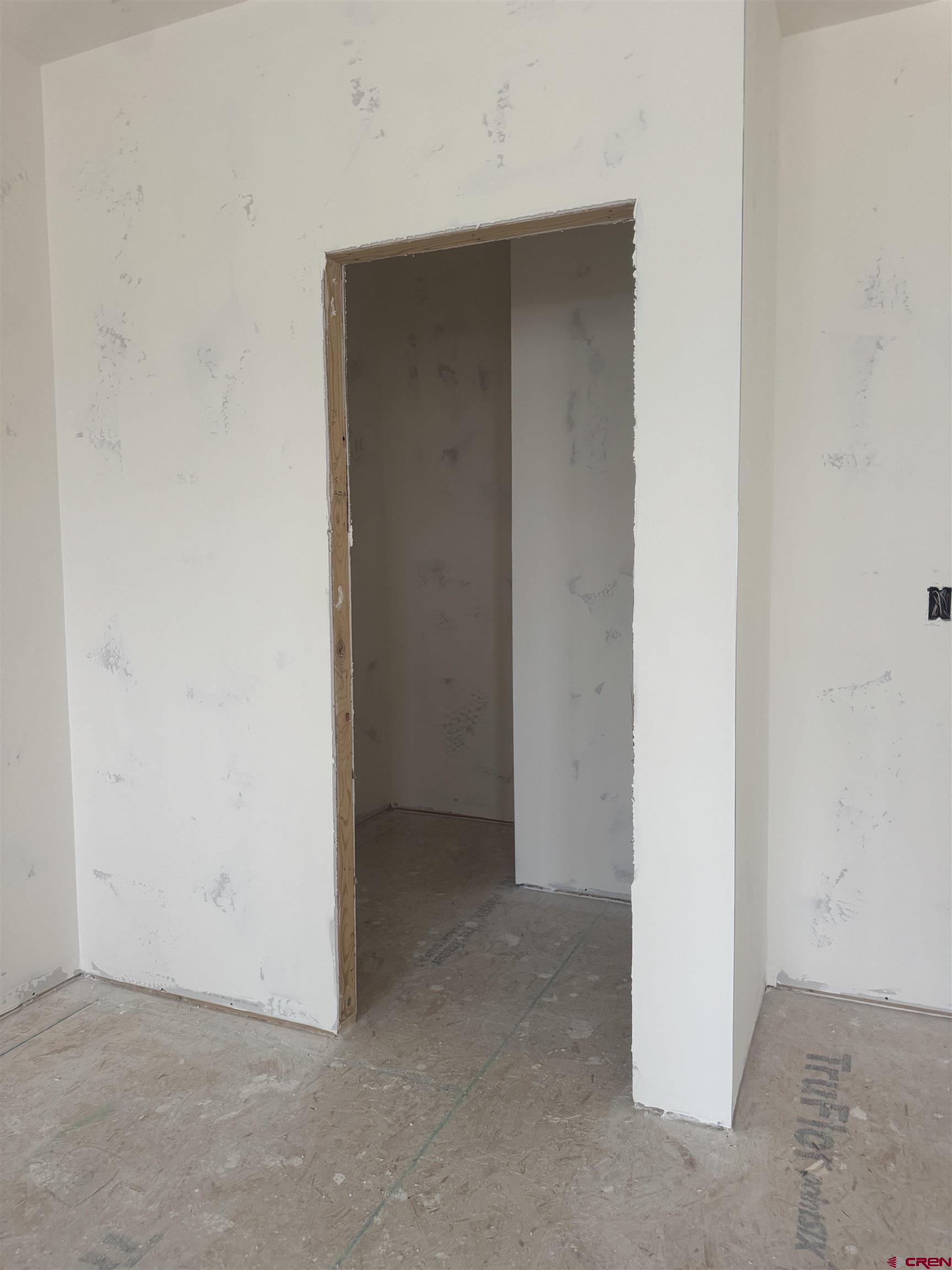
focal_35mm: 24
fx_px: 880
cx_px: 476
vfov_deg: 71.6
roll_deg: +0.8
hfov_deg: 56.8
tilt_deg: -7.5
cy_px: 635
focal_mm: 6.76
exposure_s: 1/121
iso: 200
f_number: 1.78
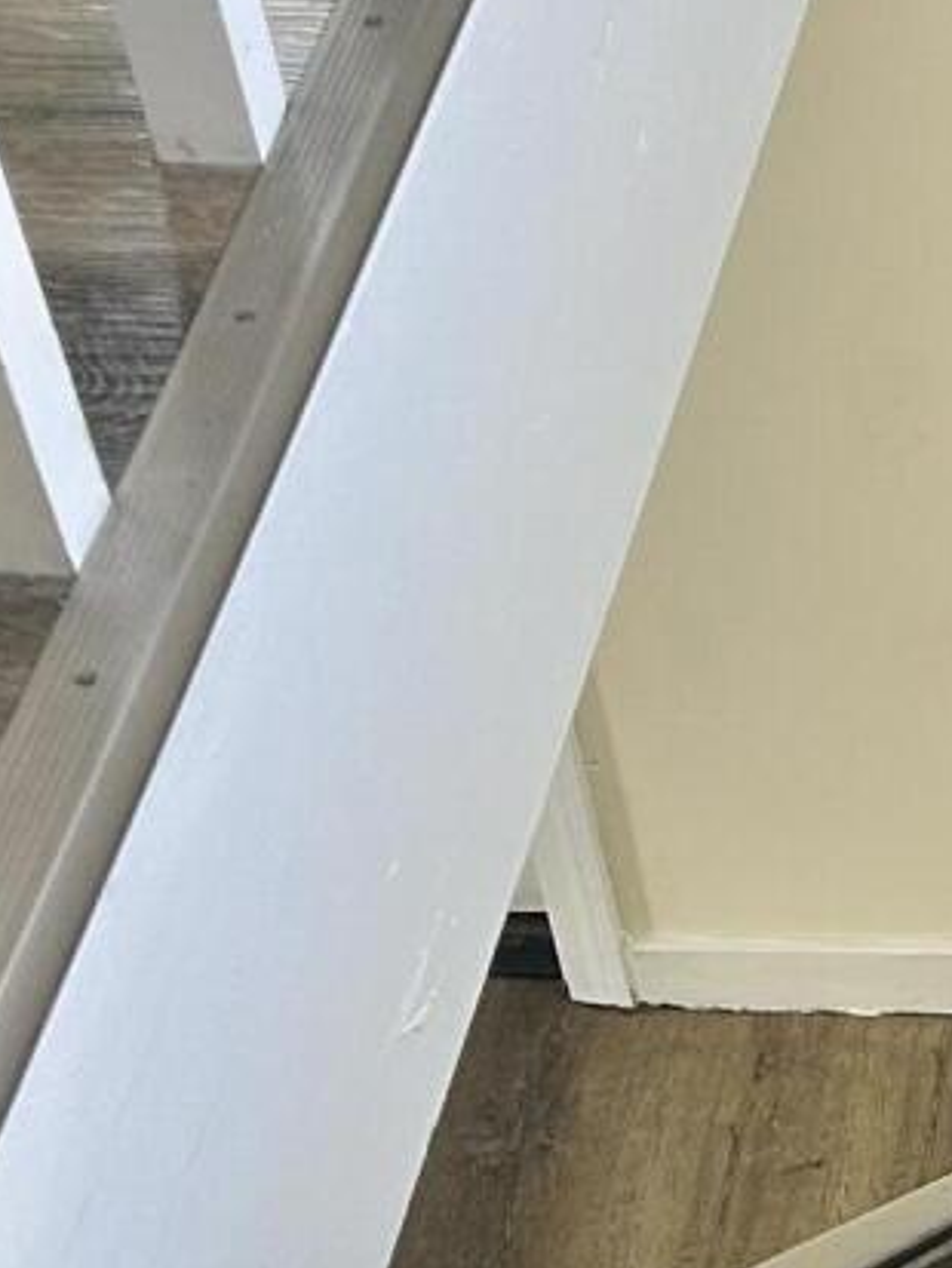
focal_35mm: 126
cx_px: 1649
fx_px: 4618
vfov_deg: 15.6
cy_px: 930
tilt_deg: -45.0
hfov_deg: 11.1
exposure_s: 1/120
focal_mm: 5.7
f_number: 1.5
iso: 80
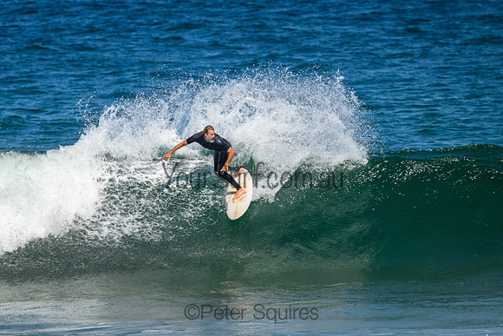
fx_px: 12862
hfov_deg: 2.2
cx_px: 215
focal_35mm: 920
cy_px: 144
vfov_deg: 1.5
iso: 1000
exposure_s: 1/2000
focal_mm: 800
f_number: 11
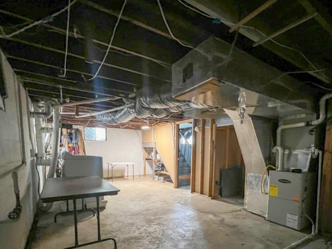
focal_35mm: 18
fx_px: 173
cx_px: 186
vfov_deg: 69.2
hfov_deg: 87.4
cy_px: 169
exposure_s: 1/60
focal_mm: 1.57
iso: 640
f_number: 1.8
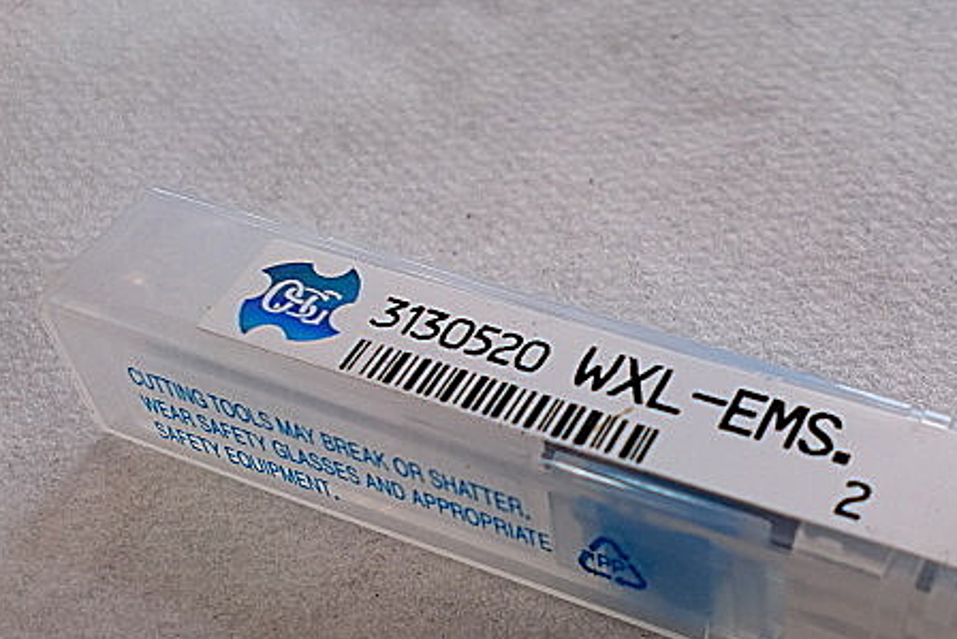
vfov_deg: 25.6
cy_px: 492
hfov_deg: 37.7
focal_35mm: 52
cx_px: 641
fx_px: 1383
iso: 64
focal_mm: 6.3
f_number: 3.1
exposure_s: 1/160
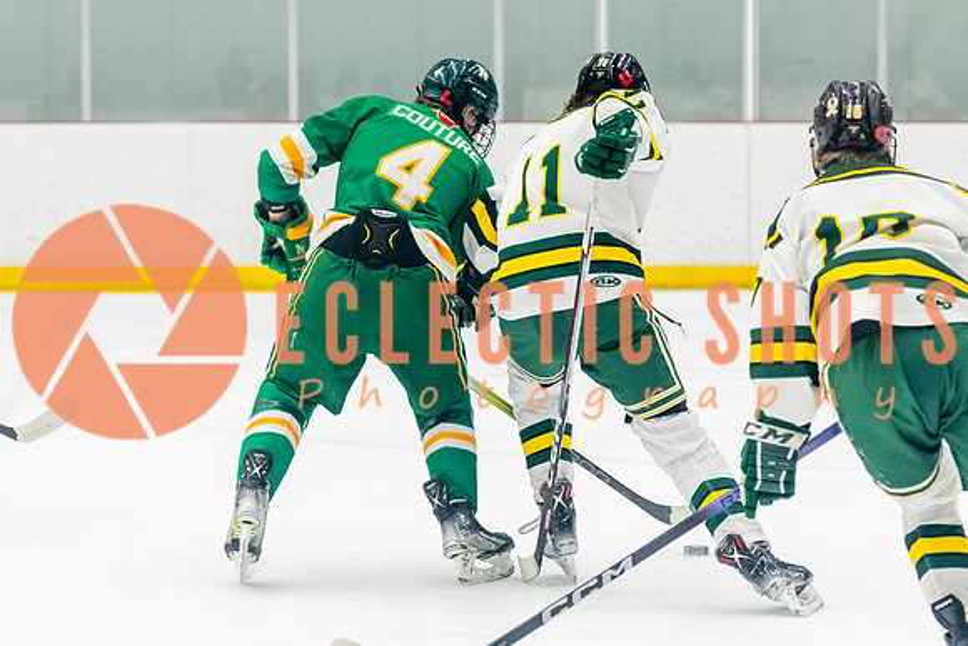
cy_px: 321
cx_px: 469
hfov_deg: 12.4
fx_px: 4459
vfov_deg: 8.3
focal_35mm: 166
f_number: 2.8
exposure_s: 1/800
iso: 3200
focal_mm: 85
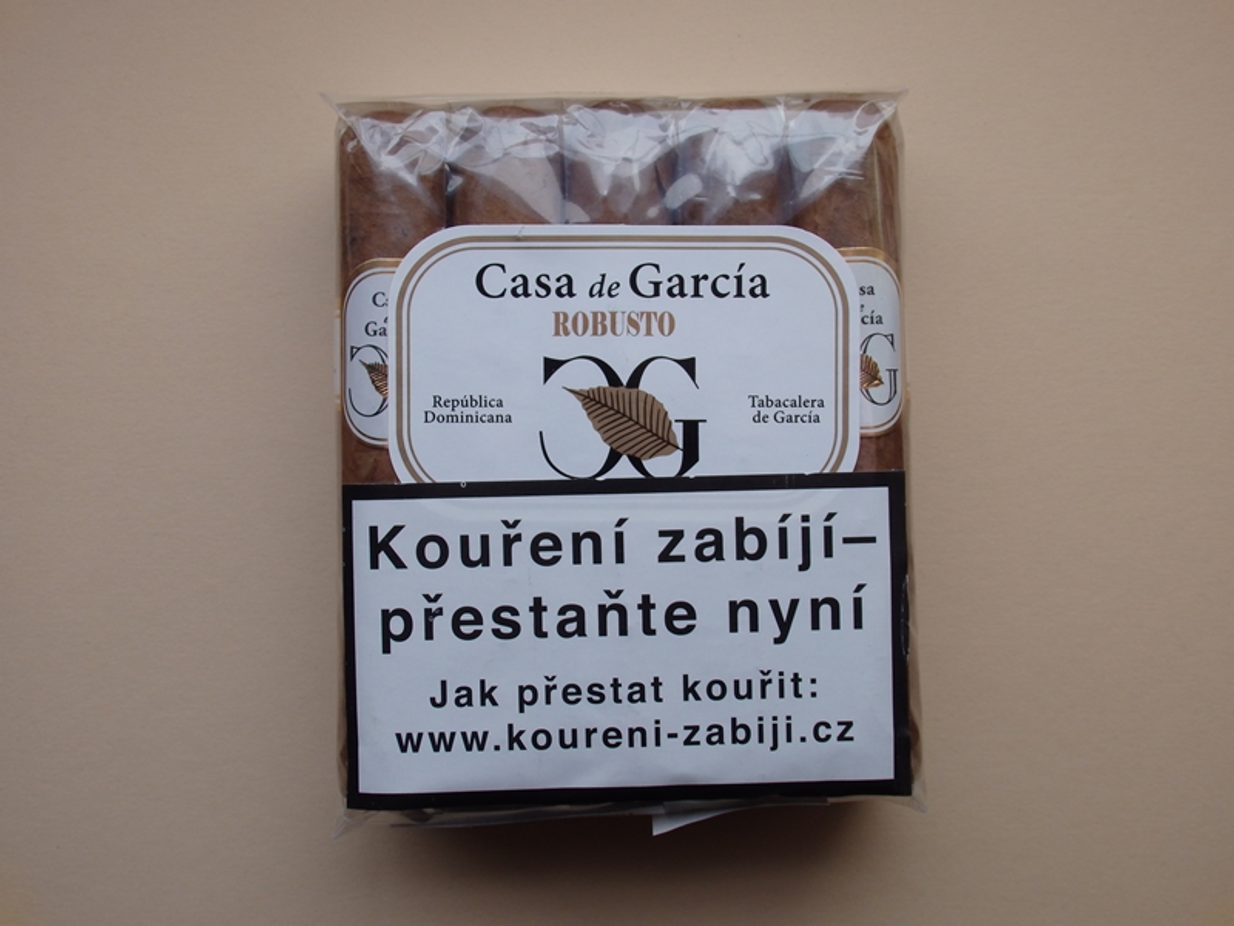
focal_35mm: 40
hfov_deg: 46.8
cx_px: 617
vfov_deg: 36.0
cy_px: 463
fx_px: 1426
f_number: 3.7
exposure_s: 1/200
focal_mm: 7.3
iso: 125
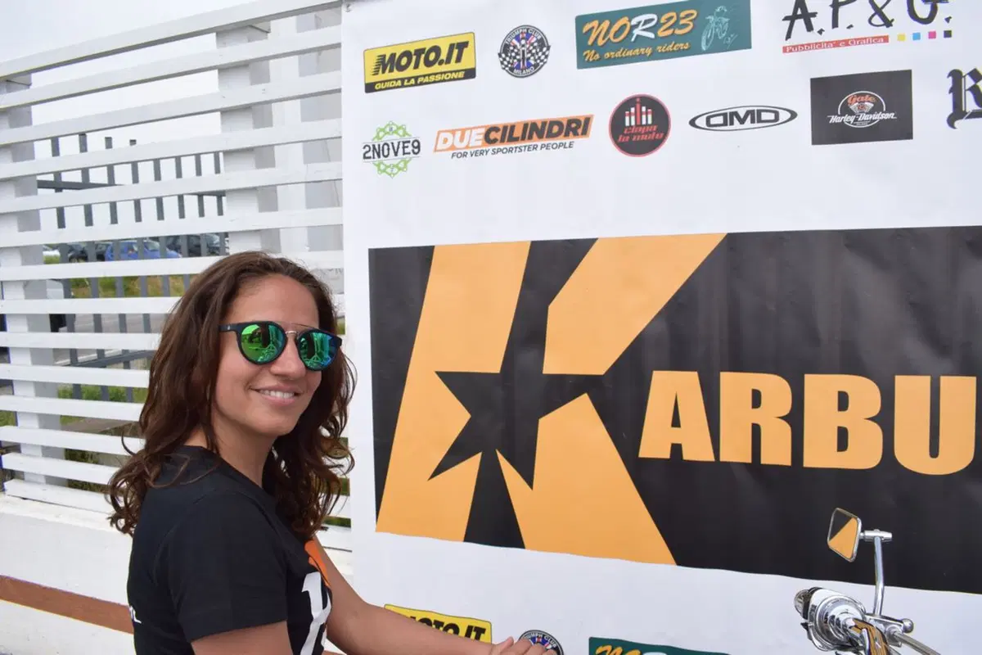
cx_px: 491
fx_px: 736
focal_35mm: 27
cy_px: 328
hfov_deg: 67.4
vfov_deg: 47.9
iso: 200
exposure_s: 1/320
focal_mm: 18
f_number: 9
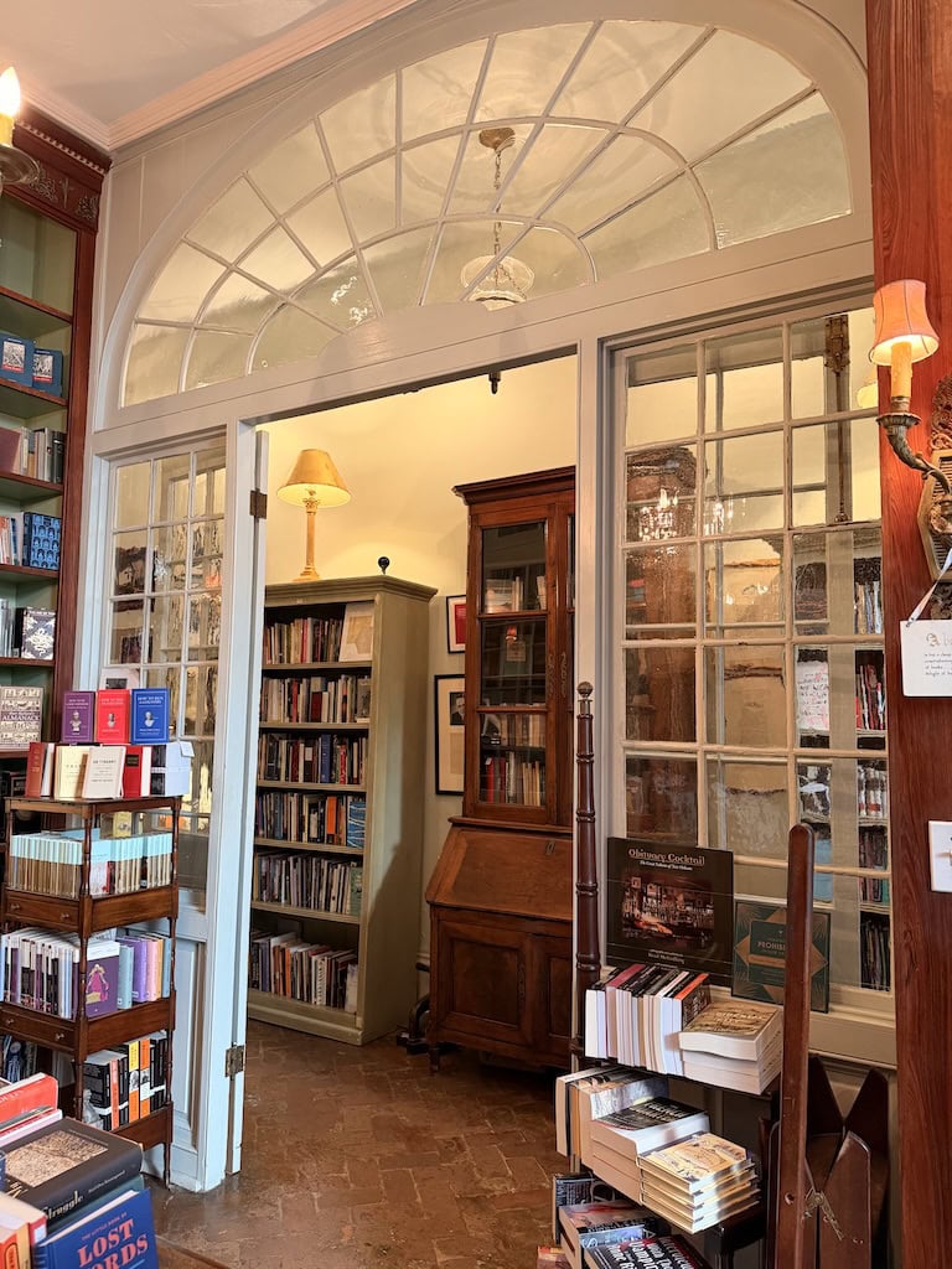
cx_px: 476
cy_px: 634
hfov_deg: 56.8
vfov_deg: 71.6
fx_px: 880
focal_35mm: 24
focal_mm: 6.8
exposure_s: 1/60
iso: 400
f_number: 1.8
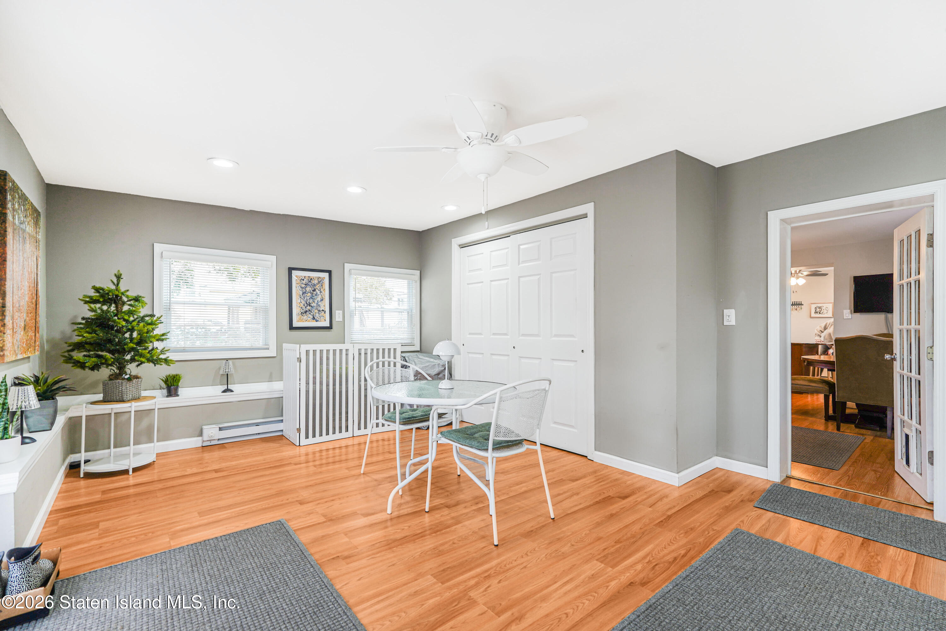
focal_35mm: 16
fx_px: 420
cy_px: 316
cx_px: 473
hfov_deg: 96.7
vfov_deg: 73.7
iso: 50
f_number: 4.5
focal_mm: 16
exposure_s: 1/13
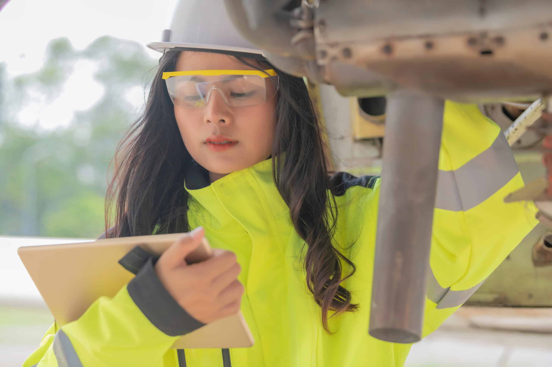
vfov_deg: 17.0
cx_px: 276
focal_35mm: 80
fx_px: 1226
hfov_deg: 25.4
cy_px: 184
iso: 100
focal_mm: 80
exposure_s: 1/100
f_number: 3.5
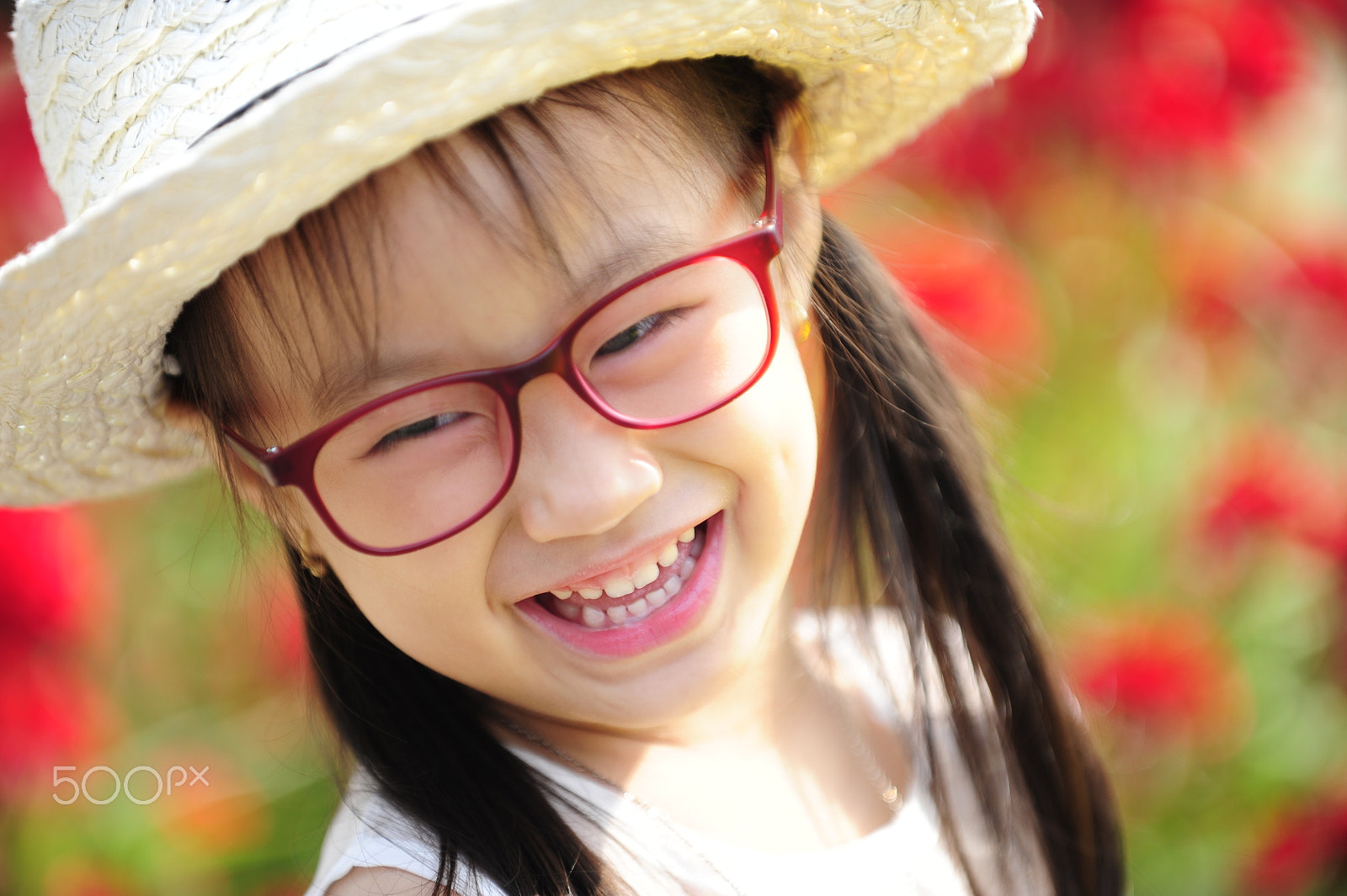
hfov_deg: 10.3
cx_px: 674
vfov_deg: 6.9
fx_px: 7479
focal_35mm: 200
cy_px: 448
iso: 200
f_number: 2.8
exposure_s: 1/500
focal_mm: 200
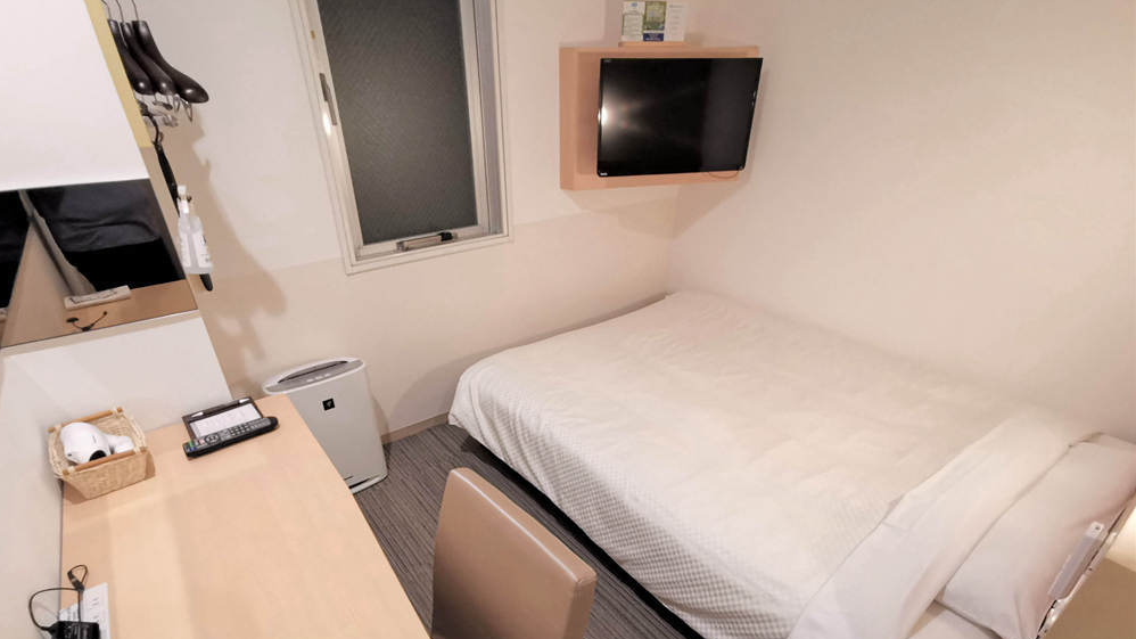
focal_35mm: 19
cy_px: 418
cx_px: 554
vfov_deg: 57.2
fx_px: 572
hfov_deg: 89.6
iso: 500
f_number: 2.2
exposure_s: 1/33.3
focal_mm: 2.26
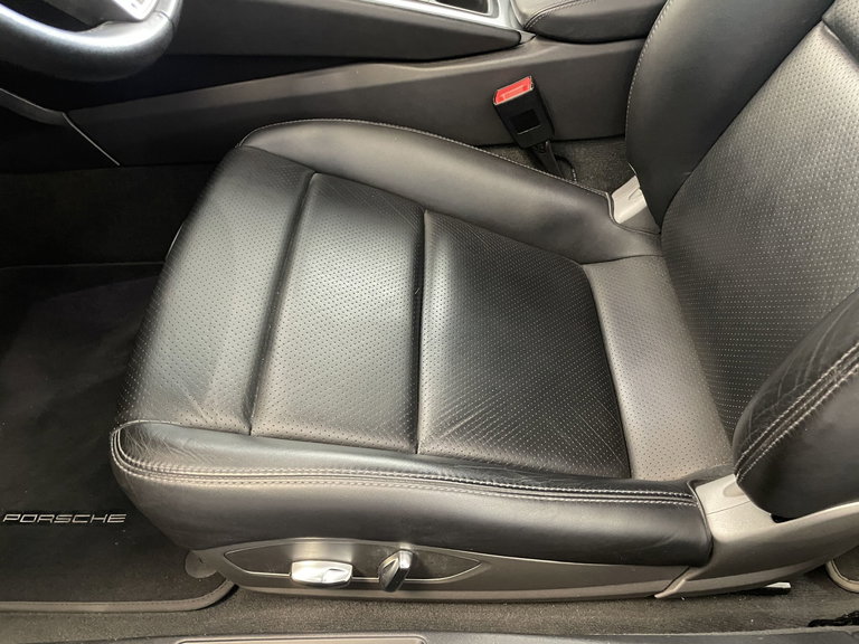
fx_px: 645
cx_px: 430
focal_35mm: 26
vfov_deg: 53.1
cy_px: 322
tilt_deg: -47.6
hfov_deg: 67.3
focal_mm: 4.2
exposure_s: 1/25
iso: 500
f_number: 1.6
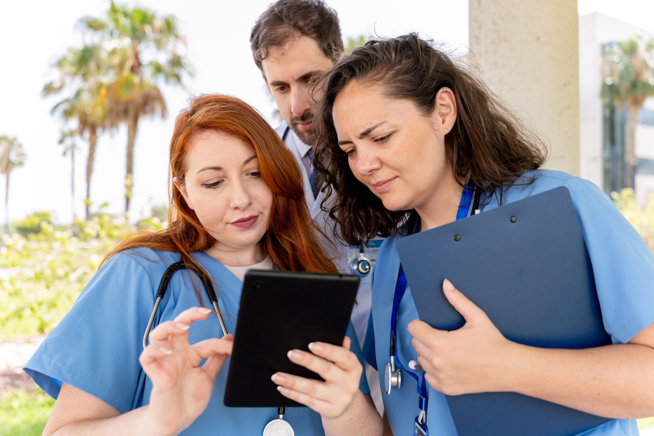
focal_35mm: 32
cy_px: 218
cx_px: 327
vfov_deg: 41.5
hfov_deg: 59.2
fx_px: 576
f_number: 2.8
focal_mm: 31.7
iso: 100
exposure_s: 1/320
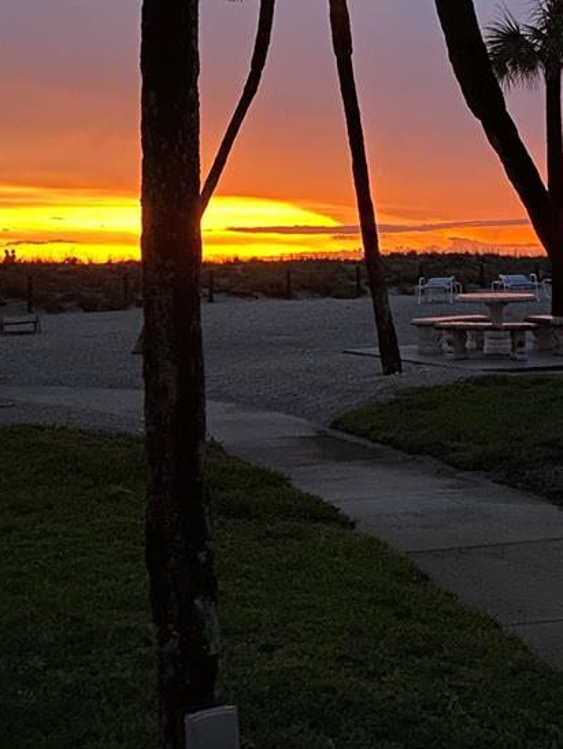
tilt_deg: +7.4
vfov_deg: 32.5
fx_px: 1235
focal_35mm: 57
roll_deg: +0.9
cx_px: 303
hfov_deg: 25.7
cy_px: 110
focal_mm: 4.25
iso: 500
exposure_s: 1/10
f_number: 1.8
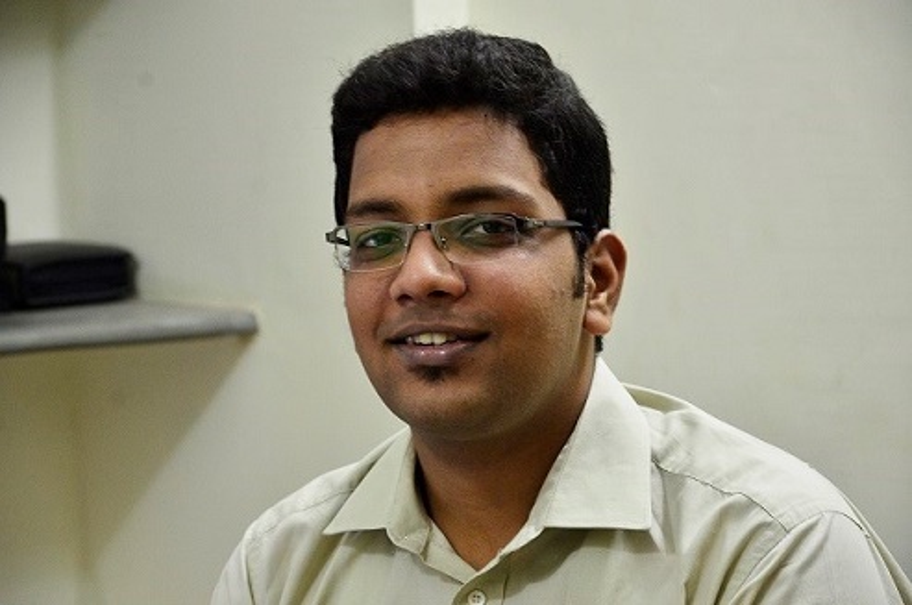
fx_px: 3983
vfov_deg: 8.7
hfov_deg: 13.1
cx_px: 456
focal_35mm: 158
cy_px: 302
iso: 1100
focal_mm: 105
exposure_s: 1/10
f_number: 6.3
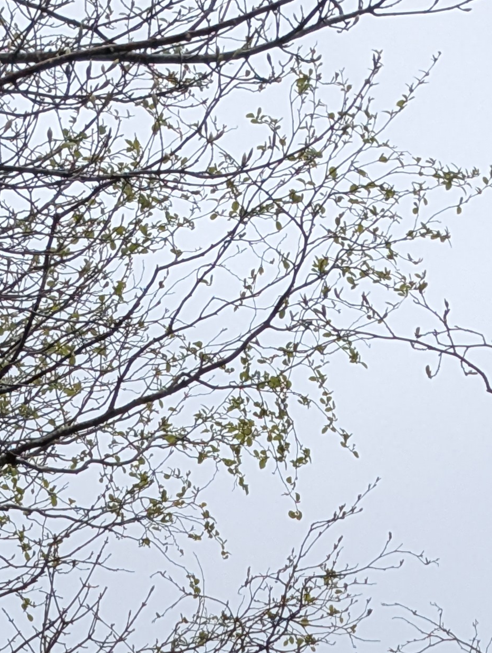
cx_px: 208
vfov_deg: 9.6
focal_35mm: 158
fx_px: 2987
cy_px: 1971
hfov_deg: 9.4
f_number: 1.68
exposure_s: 1/340
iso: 20
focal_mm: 6.9
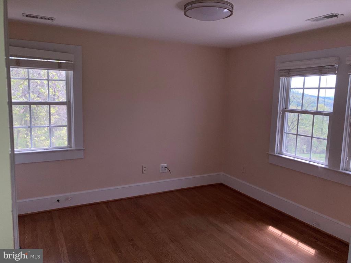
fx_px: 284
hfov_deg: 63.4
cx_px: 176
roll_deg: -1.4
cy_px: 132
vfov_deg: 49.7
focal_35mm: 28
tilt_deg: -8.4
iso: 20
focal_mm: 3.99
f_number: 1.8
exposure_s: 1/505
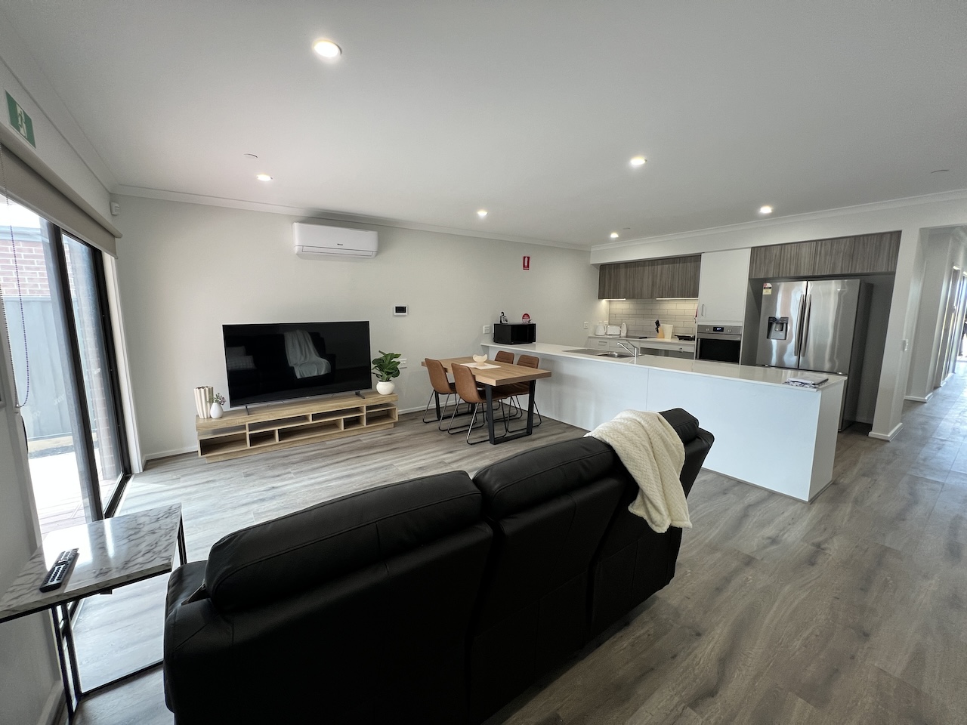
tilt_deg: -8.1
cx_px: 484
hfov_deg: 106.2
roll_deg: +0.6
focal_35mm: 13
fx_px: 363
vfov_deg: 89.9
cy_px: 362
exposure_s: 1/100
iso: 160
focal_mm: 1.57
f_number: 1.8
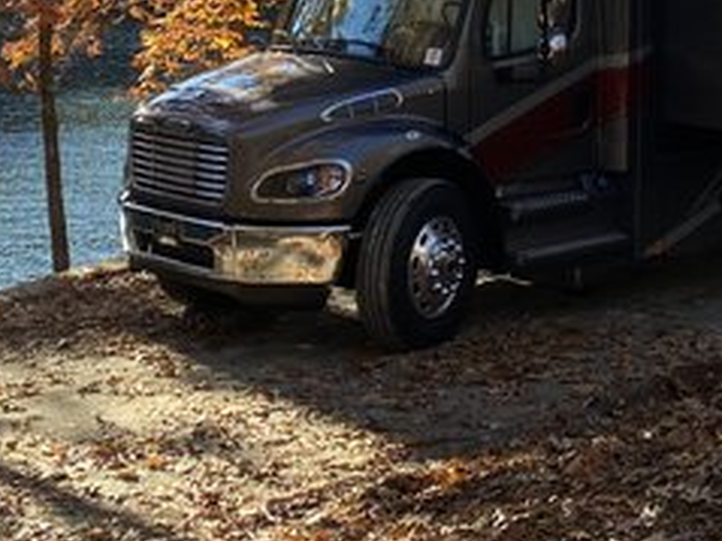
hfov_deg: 21.9
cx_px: 680
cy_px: -209
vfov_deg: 15.9
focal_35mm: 87
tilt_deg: +2.3
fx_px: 1814
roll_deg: -1.5
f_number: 1.8
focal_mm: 4.25
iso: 32
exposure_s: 1/623
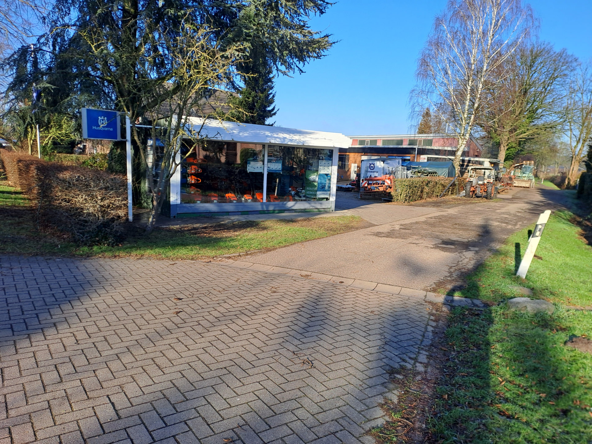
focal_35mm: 25
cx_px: 296
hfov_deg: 69.4
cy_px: 222
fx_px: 428
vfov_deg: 54.9
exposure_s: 1/883
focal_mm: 4.7
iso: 32
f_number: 1.8
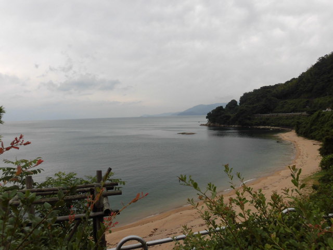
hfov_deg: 71.6
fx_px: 231
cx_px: 166
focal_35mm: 24
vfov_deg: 56.8
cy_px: 125
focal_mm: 4.3
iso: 100
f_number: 3.1
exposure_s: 1/250
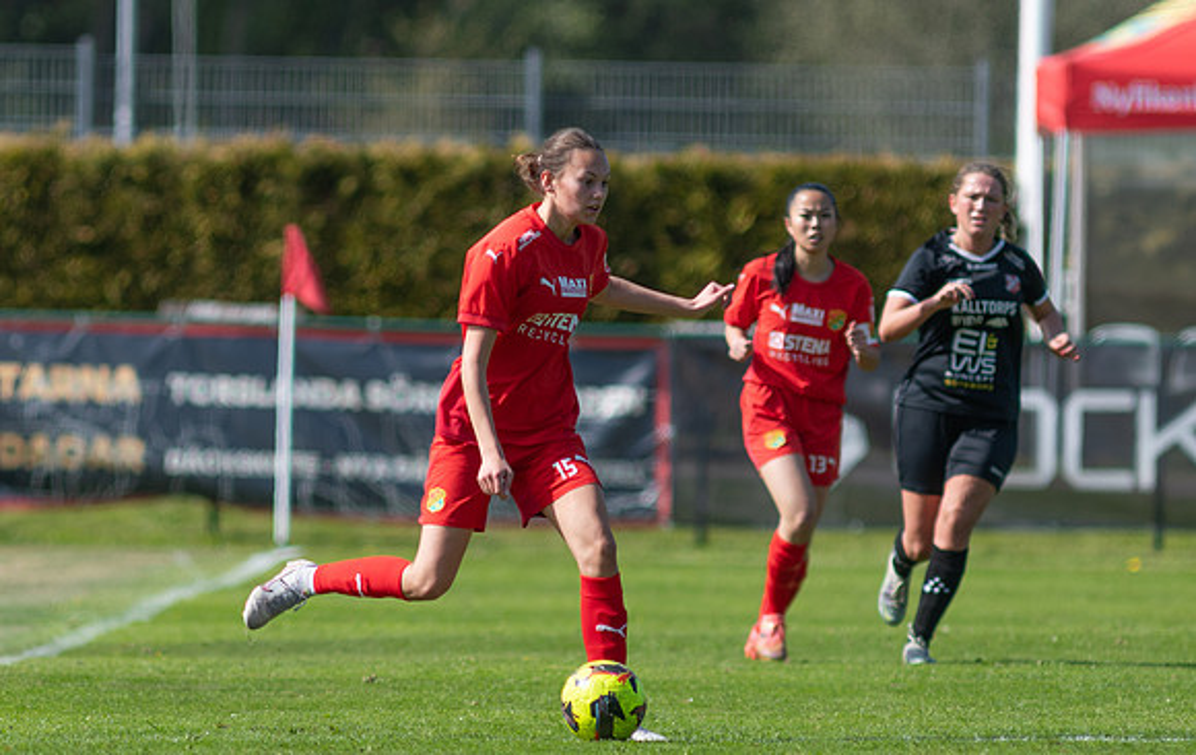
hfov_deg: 2.9
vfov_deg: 1.8
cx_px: 489
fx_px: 23557
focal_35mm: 721
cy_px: 471
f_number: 3.2
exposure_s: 1/2000
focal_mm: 300
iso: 110
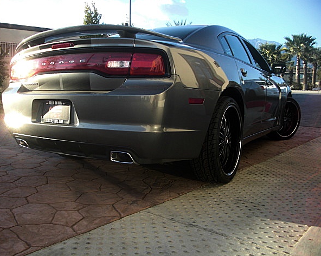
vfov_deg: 39.1
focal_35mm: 38
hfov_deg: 47.9
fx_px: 361
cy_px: 127
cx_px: 149
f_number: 2.8
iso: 50
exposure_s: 1/200
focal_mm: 6.3
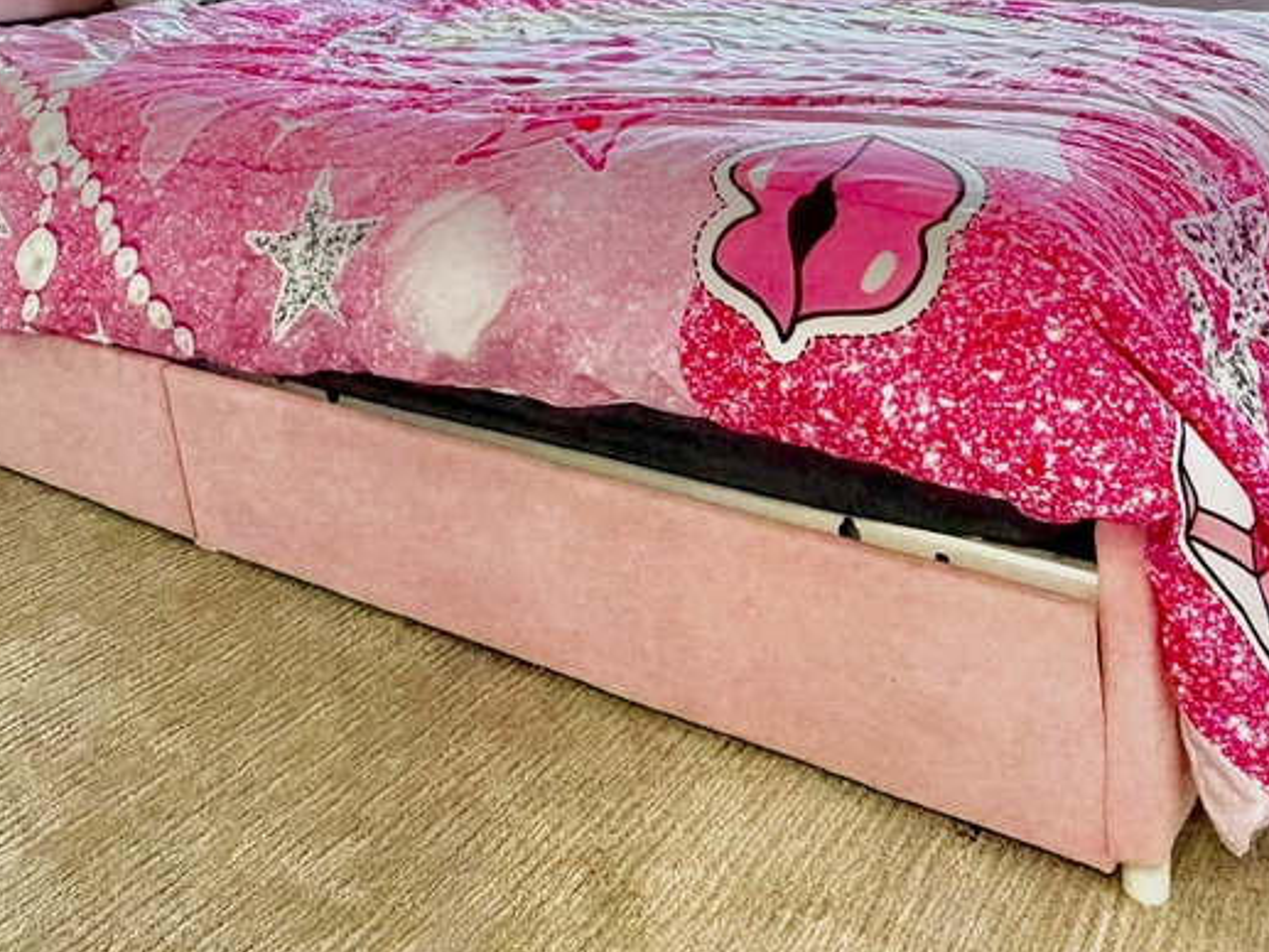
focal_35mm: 39
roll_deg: -0.9
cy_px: -132
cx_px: 471
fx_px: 1430
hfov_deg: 47.4
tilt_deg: -0.4
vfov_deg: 31.9
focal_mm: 2.22
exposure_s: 1/60
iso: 250
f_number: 2.2
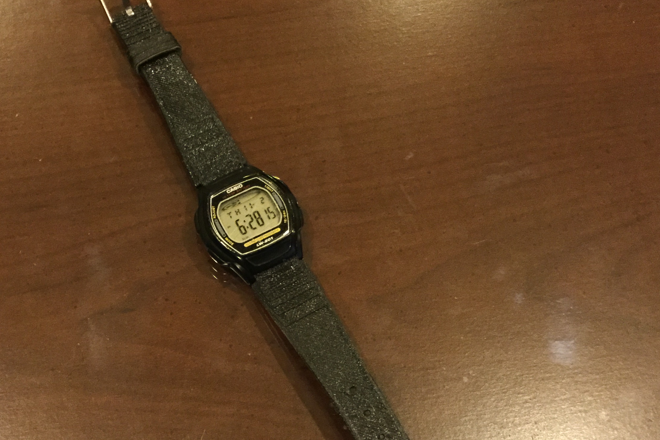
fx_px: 880
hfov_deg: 40.9
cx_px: 256
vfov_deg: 28.0
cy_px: 267
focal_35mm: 48
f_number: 2.4
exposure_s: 1/15
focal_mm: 3.3
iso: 200
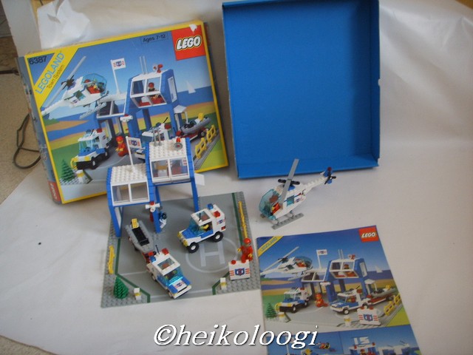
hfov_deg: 47.9
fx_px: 533
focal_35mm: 39
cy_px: 178
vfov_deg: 36.8
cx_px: 236
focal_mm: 6.6
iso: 100
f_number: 3.5
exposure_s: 1/45
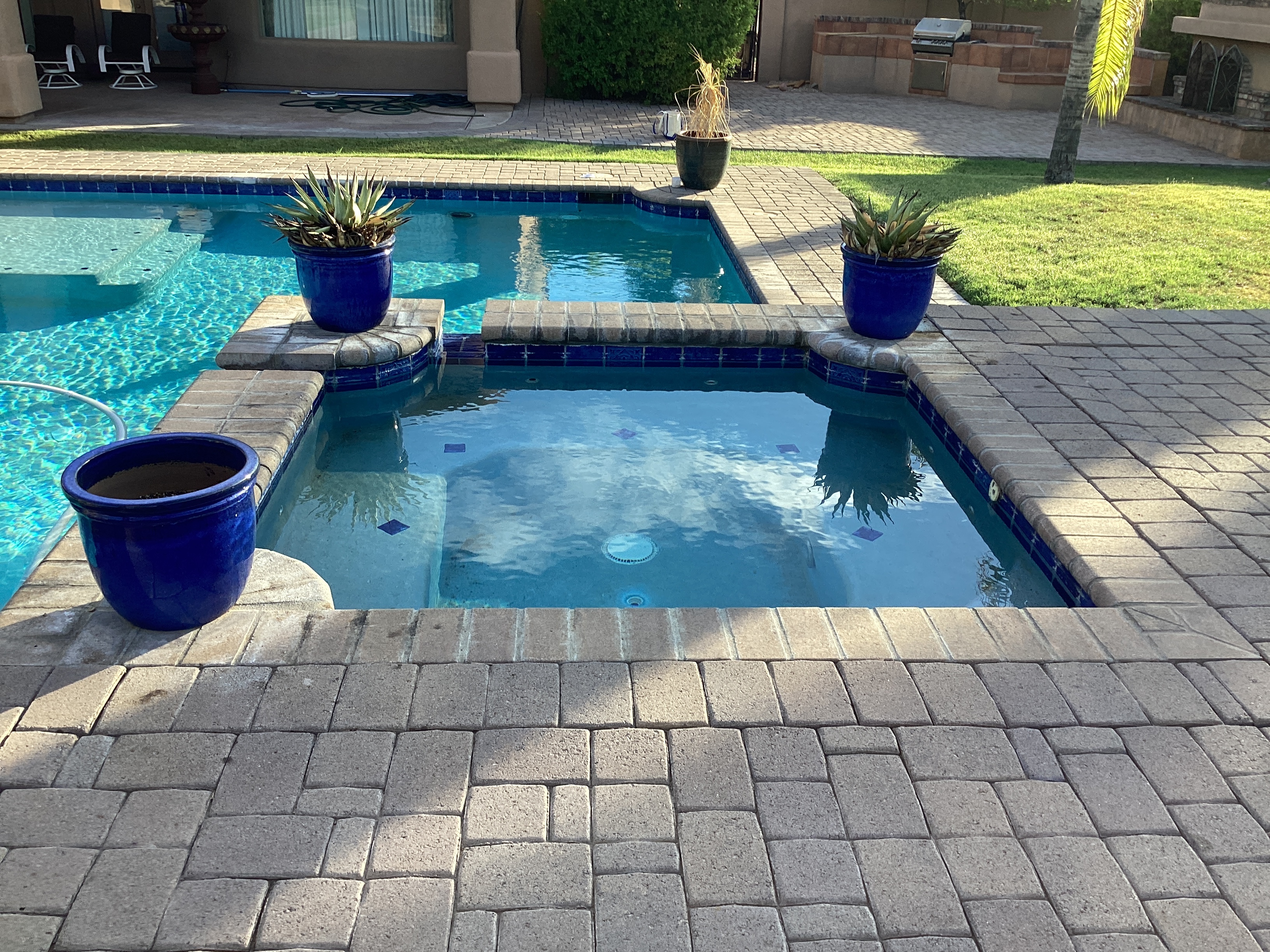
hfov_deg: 58.4
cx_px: 635
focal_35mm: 31
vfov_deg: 45.4
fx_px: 1137
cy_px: 476
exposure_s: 1/208
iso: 25
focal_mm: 3.3
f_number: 2.4
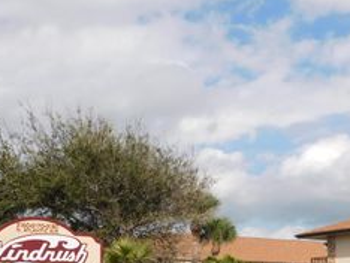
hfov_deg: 30.2
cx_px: 162
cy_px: 243
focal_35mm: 64
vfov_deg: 22.4
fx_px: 648
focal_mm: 5.3
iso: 125
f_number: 6.4
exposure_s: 1/500
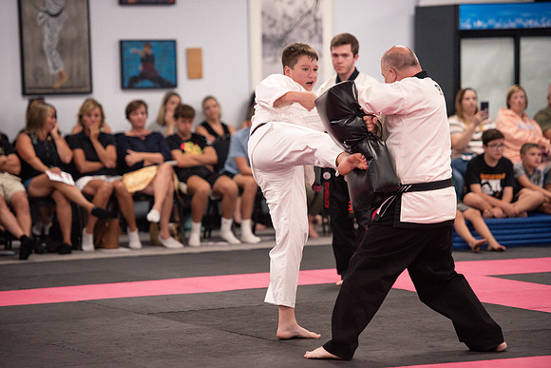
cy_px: 184
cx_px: 276
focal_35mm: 160
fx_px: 2449
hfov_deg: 12.8
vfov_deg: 8.6
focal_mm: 160
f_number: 2.8
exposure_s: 1/400
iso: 1600
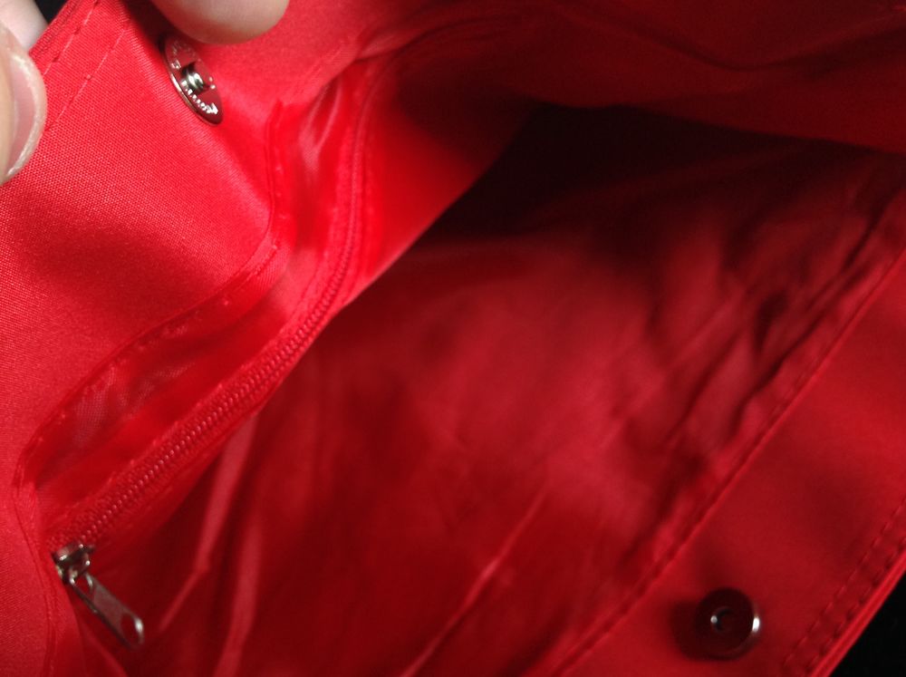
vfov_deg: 40.6
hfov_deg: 52.7
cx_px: 453
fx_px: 915
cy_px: 338
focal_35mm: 35
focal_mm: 4.28
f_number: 2.4
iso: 100
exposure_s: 1/15
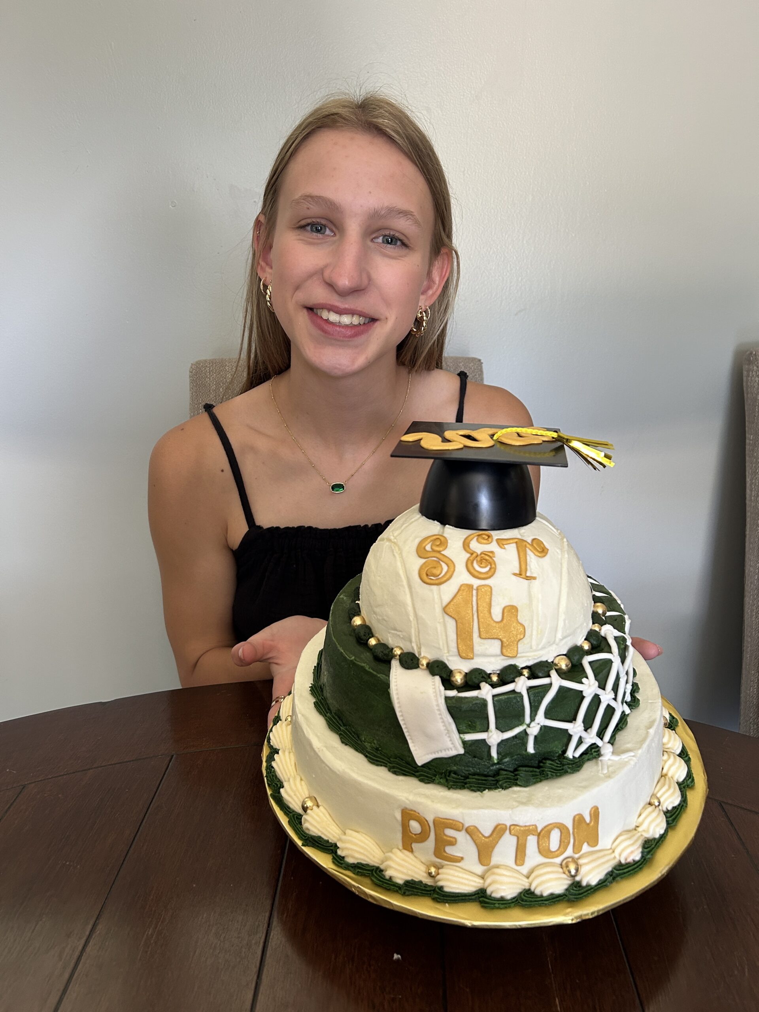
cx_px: 380
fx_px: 760
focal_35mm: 26
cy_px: 506
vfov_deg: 67.3
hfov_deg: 53.1
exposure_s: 1/60
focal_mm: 5.7
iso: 160
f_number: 1.5
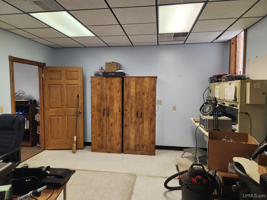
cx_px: 134
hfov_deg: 73.9
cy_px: 100
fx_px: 177
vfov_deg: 58.9
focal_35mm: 23
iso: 320
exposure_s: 1/120
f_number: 1.8
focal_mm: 5.4
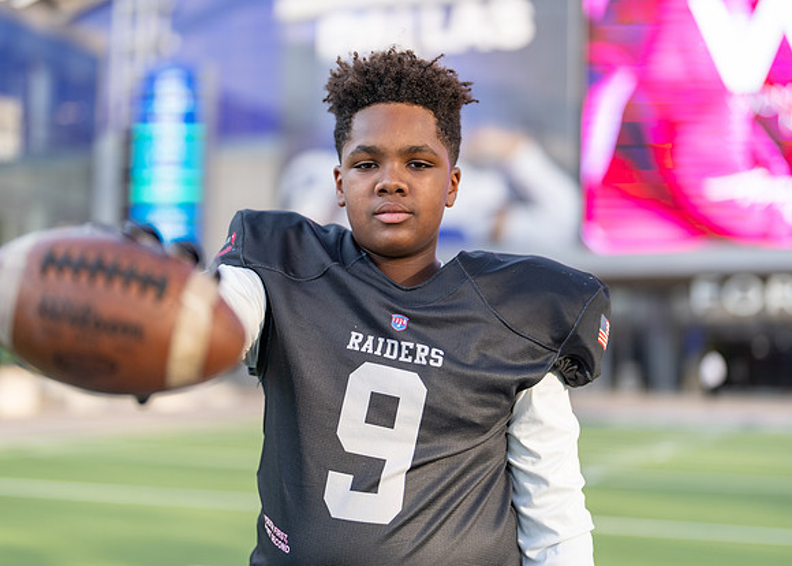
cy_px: 279
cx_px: 380
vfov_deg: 24.7
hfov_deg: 34.1
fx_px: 1290
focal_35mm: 57
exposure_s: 1/2000
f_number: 1.2
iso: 100
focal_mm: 50
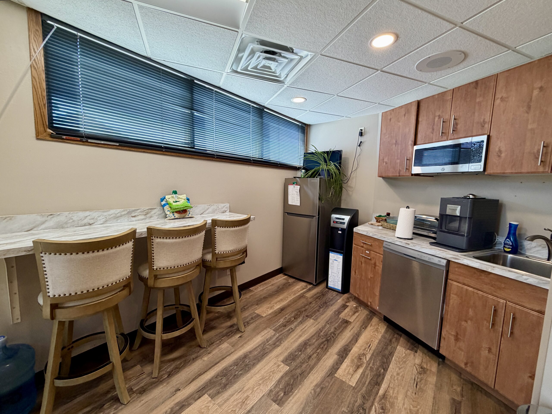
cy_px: 207
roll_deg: -3.2
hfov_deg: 102.1
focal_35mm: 14
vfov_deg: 85.7
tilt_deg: -5.2
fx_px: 223
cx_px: 276
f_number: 2.2
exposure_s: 1/120
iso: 200
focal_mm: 2.22
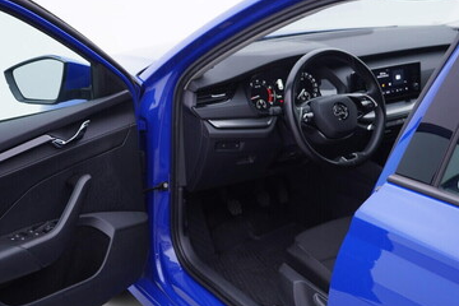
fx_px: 701
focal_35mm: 55
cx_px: 218
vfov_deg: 24.6
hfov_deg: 36.2
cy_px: 168
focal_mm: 24
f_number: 3.2
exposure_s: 1/50
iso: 125
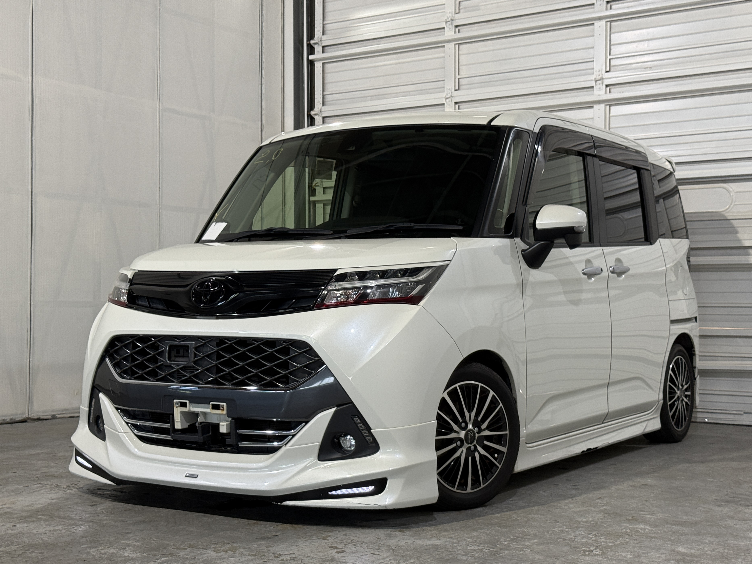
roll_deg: -0.2
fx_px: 1130
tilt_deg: +0.5
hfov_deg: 36.8
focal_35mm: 52
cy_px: 296
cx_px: 371
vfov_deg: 28.0
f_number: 1.78
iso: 80
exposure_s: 1/60
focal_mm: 6.76
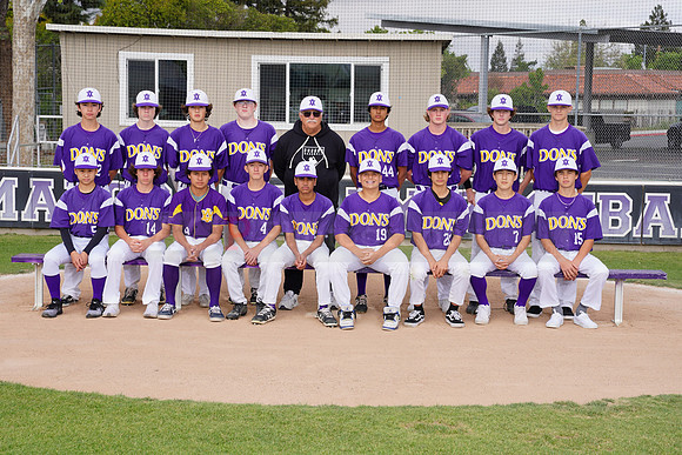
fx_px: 1326
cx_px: 341
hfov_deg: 28.8
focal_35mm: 70
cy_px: 228
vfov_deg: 19.5
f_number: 9
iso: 200
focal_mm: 70
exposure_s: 1/250
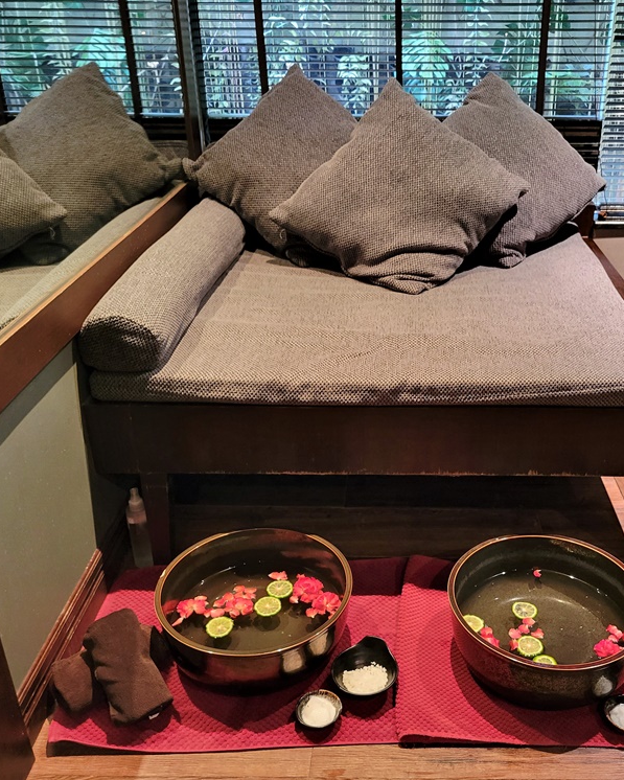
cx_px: 395
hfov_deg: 43.0
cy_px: 390
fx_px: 785
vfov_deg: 52.8
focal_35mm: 34
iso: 500
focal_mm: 5.4
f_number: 1.8
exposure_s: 1/25
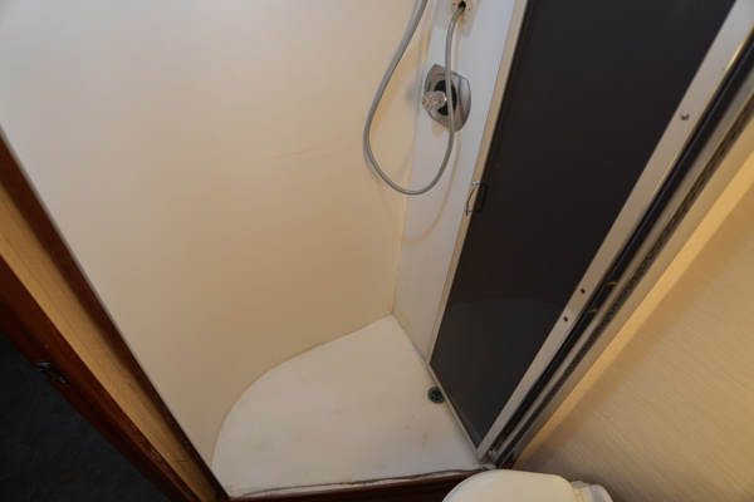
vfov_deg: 67.4
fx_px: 377
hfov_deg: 90.0
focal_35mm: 18
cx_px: 377
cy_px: 251
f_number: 2
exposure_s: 1/30
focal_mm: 12
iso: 100
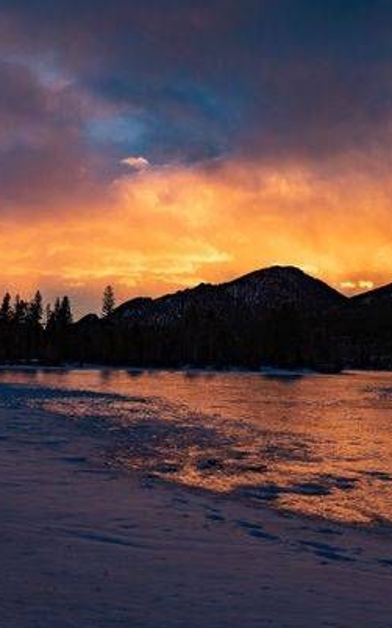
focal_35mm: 44
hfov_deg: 28.9
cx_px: 276
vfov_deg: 45.2
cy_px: 273
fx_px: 753
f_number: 11
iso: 100
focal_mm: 24
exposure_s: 1/8
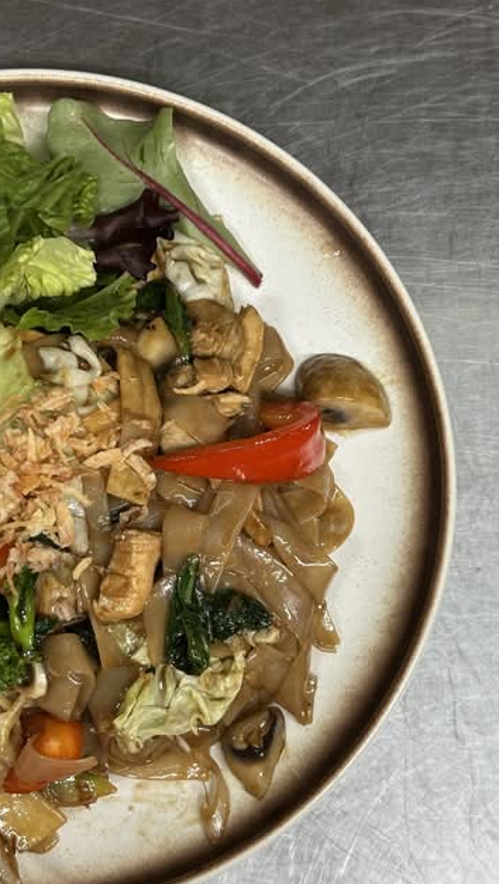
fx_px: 1433
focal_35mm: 61
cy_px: 451
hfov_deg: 19.8
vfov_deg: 34.3
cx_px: 259
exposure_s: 1/67
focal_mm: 6.86
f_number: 1.78
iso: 125
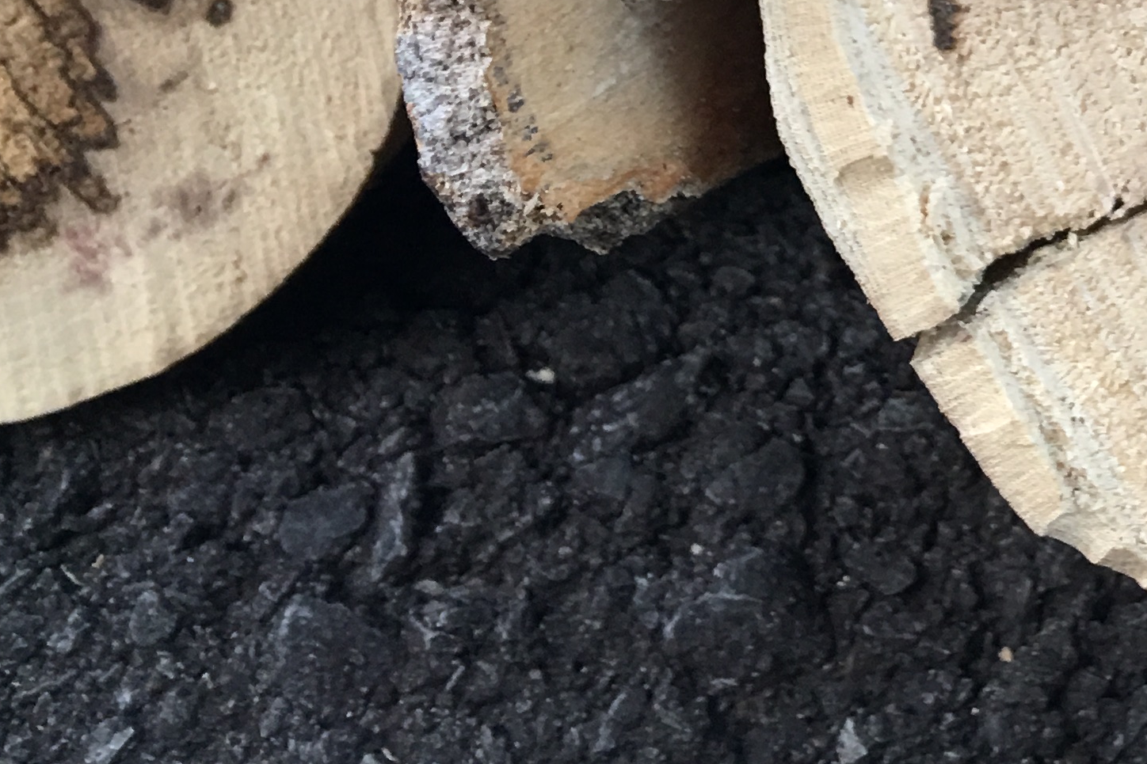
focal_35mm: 84
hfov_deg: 22.1
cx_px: 1420
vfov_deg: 15.6
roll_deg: -1.0
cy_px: -180
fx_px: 2676
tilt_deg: -14.5
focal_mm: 4.15
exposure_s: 1/15
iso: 32
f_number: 2.2
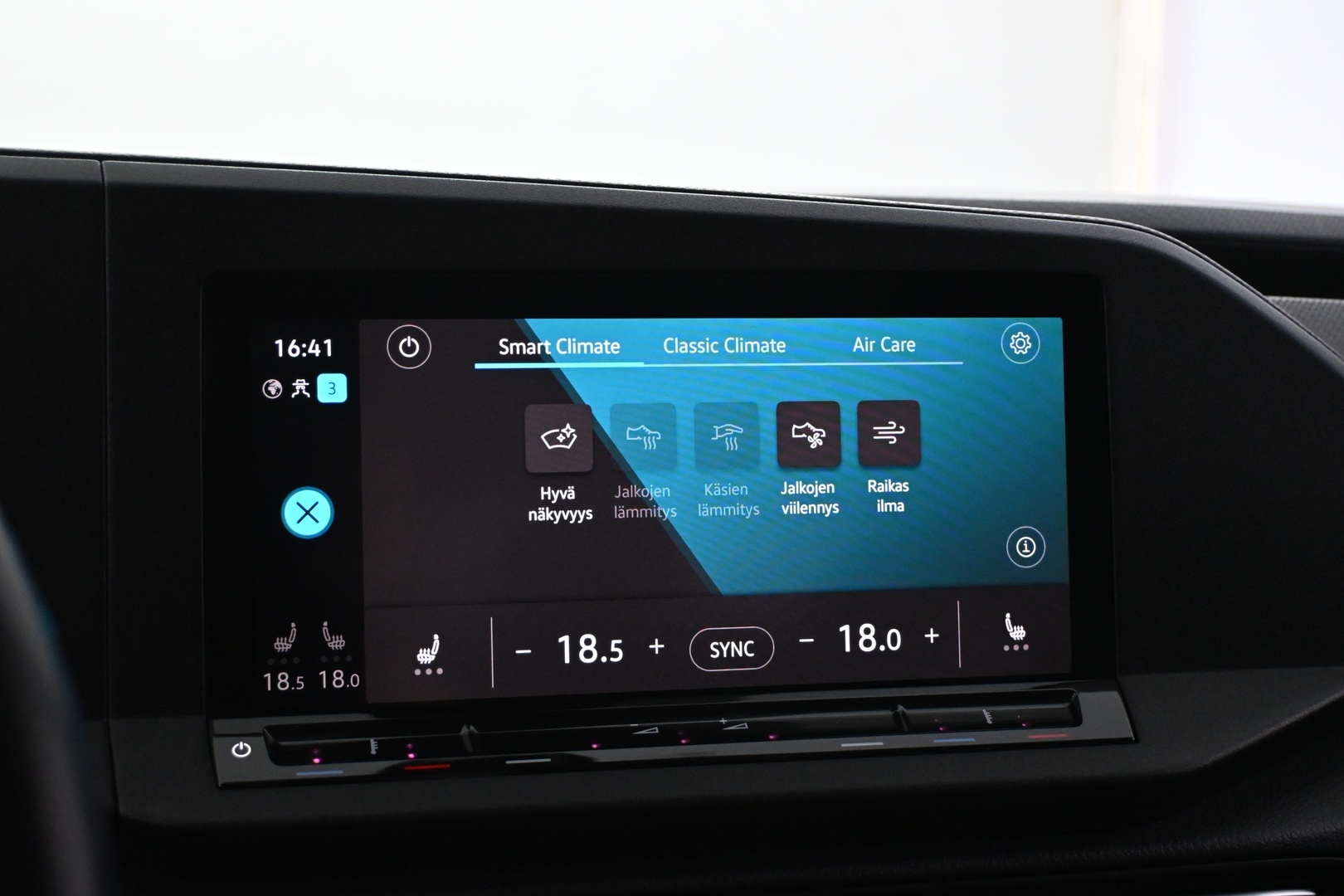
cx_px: 672
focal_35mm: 50
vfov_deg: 27.3
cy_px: 448
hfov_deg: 40.0
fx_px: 1848
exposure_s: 1/60
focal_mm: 33
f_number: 5
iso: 3600
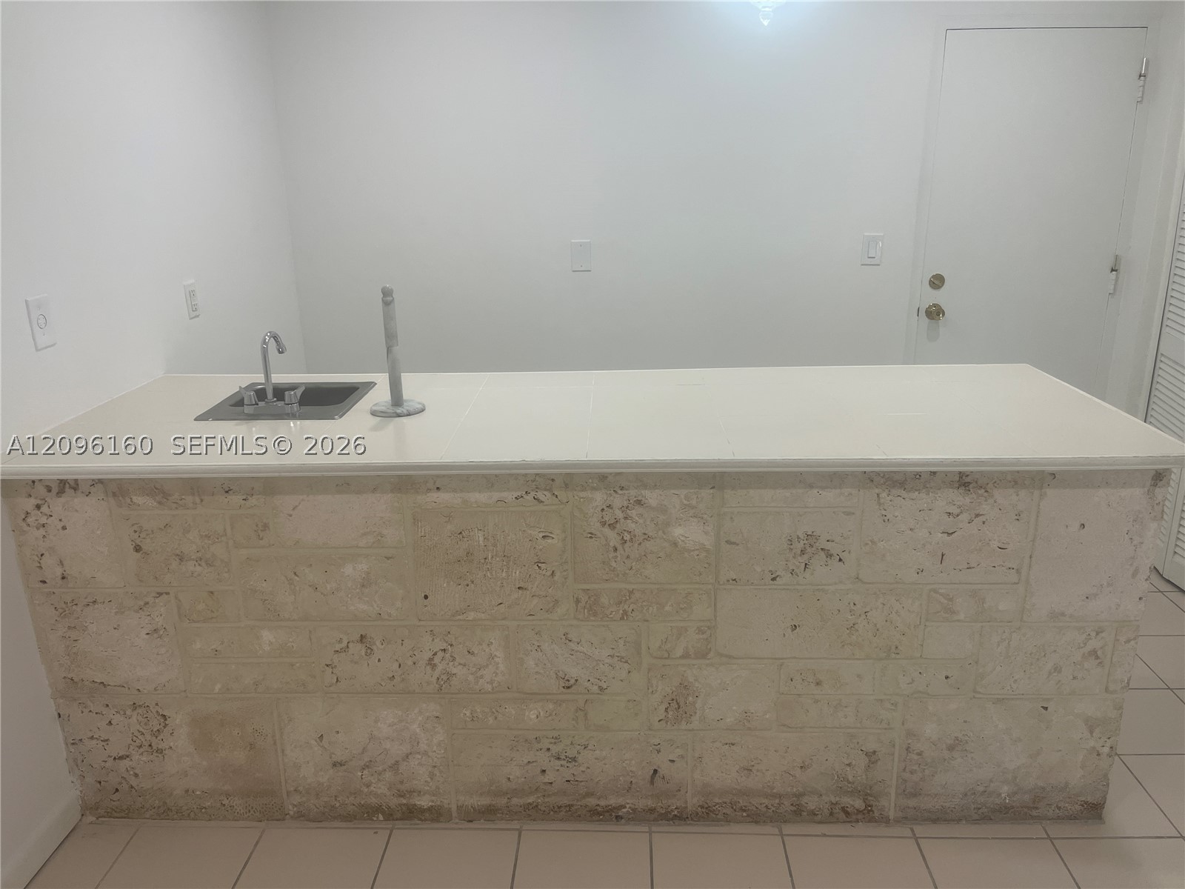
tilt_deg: -17.5
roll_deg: +1.7
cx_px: 592
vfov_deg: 53.1
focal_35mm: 26
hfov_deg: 67.3
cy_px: 444
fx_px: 890
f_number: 1.6
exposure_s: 1/120
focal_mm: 5.1
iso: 100
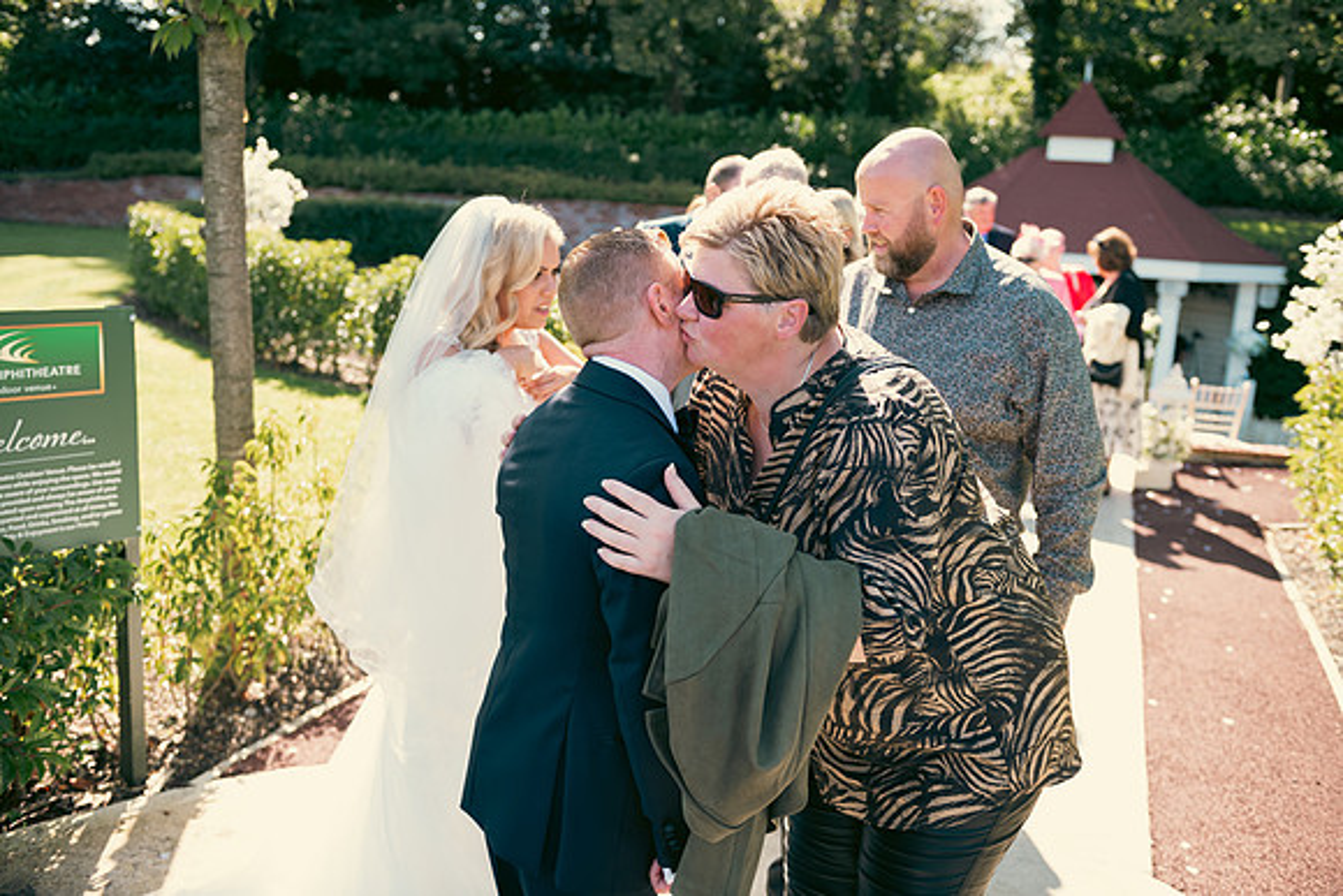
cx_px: 672
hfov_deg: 53.1
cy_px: 448
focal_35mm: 36
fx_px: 1343
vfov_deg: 36.9
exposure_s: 1/250
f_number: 3.5
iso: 125
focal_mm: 36
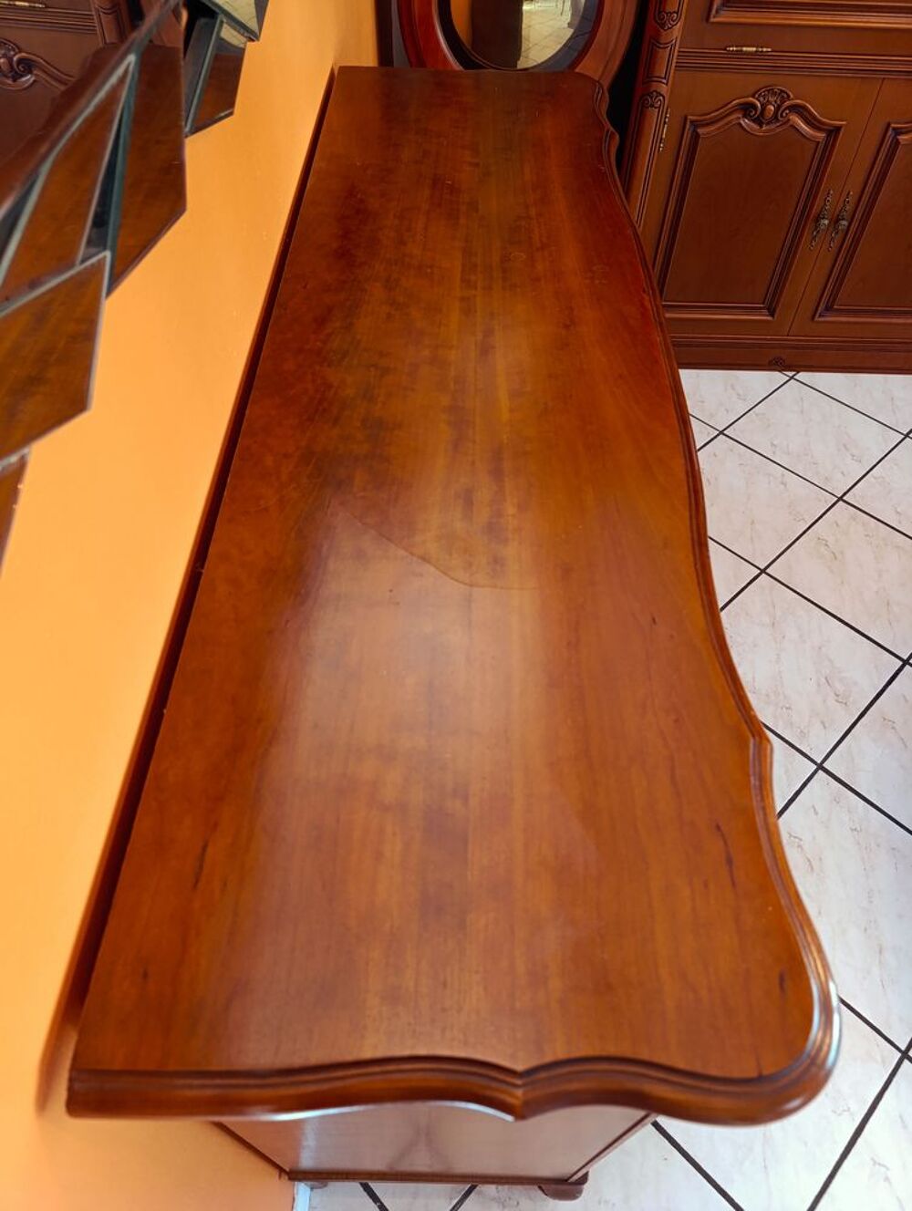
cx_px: 456
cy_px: 606
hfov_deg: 59.0
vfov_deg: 73.8
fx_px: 806
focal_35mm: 23
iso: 1250
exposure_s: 1/33.3
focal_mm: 6.14
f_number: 1.6
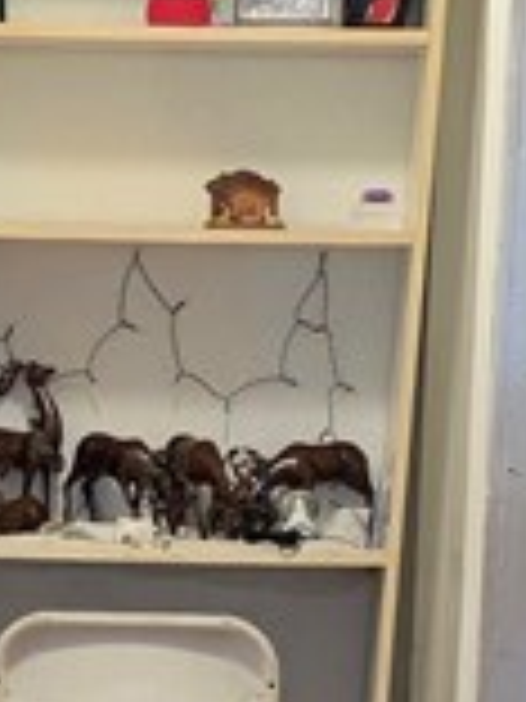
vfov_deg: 12.8
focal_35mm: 151
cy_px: 819
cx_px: 40
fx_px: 3059
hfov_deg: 9.8
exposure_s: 1/120
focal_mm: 6.3
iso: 400
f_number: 1.7
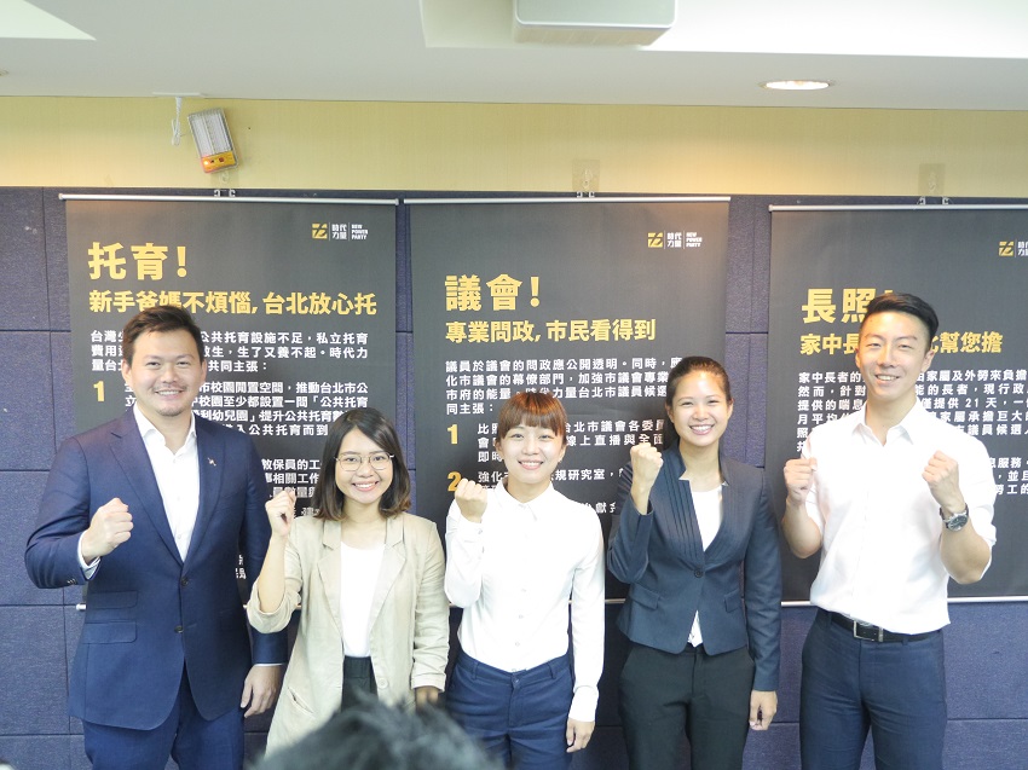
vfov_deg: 39.6
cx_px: 514
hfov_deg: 51.4
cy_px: 385
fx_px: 1069
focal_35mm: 36
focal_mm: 18
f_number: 2.8
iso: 2000
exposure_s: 1/60
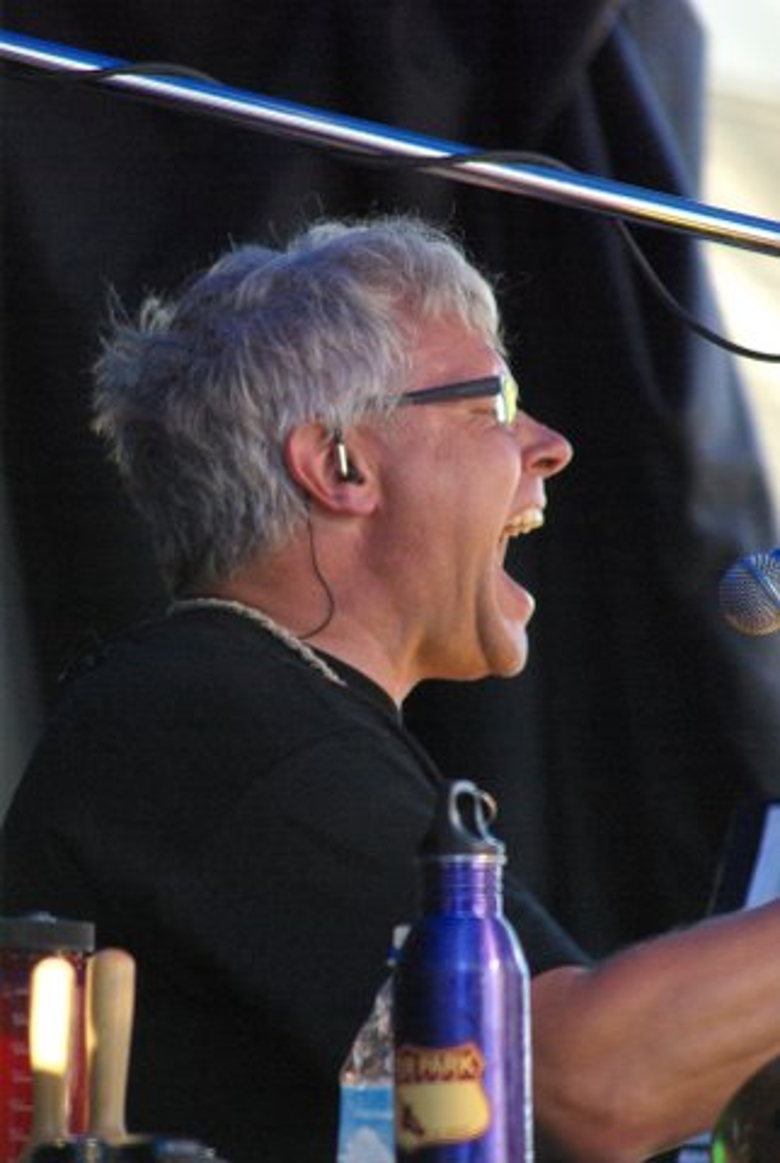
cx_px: 390
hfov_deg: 4.8
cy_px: 582
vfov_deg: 7.2
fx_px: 9222
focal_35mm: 285
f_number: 5.6
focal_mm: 190
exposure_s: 1/250
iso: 1600
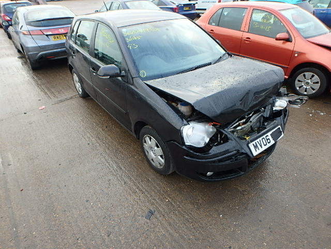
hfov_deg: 79.0
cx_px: 166
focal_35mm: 21
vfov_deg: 63.4
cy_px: 124
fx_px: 201
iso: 125
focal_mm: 3.7
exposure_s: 1/80
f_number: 3.5
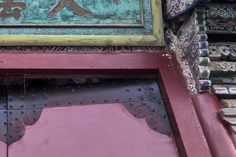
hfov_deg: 31.5
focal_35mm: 59
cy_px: -20
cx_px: 2
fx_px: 387
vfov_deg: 21.7
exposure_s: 1/100
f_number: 2
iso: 80
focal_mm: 5.75
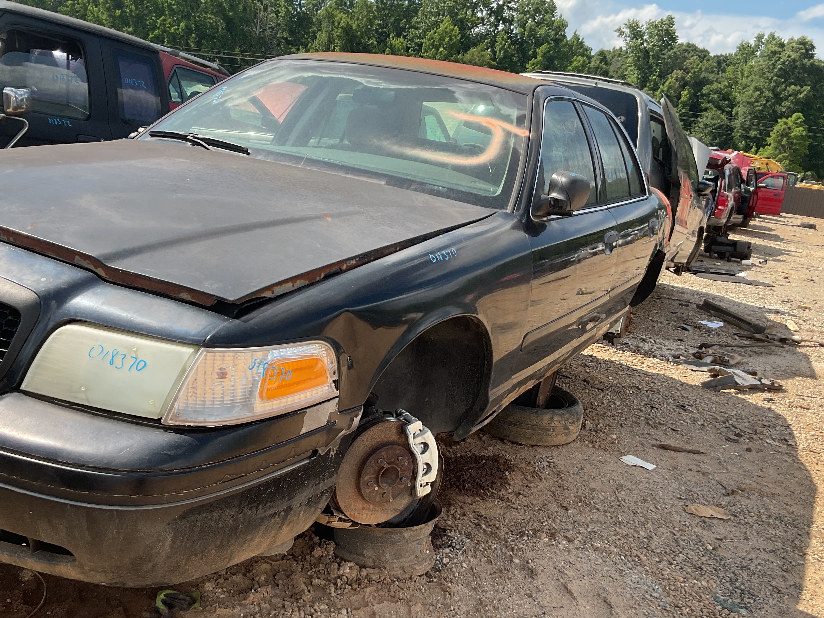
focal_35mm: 36
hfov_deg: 51.3
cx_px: 393
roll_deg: -6.4
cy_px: 323
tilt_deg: -15.6
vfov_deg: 39.6
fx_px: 857
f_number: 1.8
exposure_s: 1/997
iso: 16
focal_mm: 3
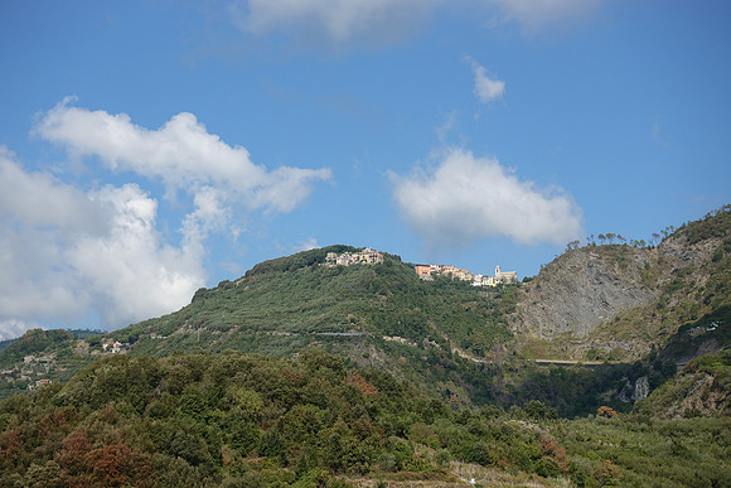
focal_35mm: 70
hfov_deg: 28.8
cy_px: 244
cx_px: 366
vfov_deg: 19.5
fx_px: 1422
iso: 125
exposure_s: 1/640
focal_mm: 25.7
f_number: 5.6
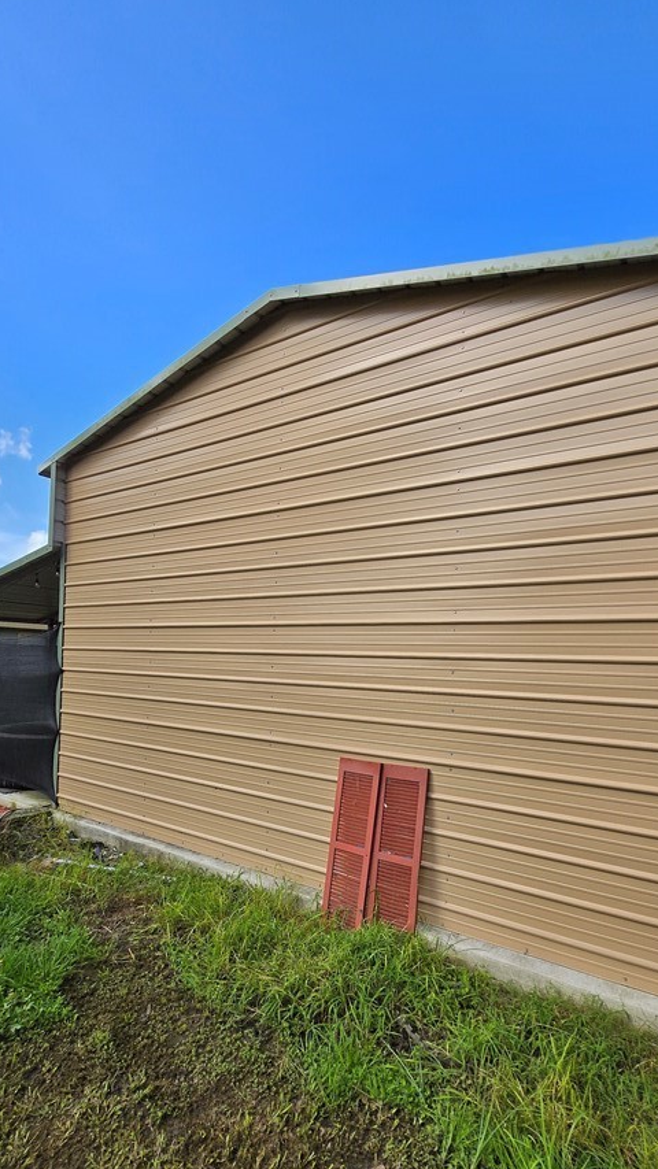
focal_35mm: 17
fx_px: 527
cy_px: 651
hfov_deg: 63.9
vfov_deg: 95.5
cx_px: 345
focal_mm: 1.7
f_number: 2.2
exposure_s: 1/713
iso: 25
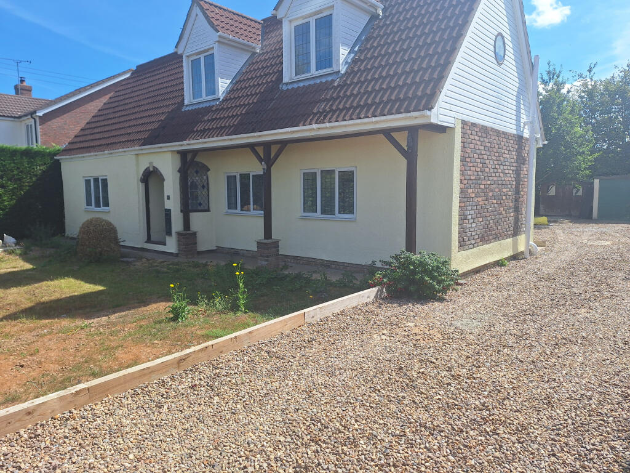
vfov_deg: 58.9
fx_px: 419
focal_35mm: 23
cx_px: 315
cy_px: 236
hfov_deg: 73.9
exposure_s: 1/2857
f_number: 1.8
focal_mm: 5.54
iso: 40
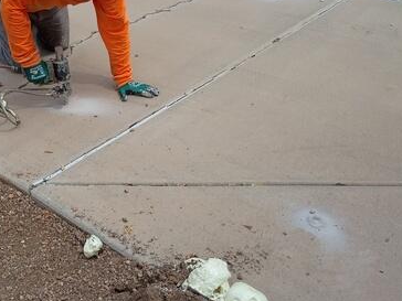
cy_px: 75
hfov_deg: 36.6
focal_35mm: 51
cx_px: 97
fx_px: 592
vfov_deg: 28.1
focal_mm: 4.27
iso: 103
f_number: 1.8
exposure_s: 1/1730
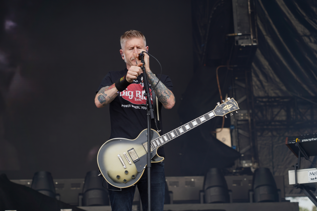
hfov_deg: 19.5
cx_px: 158
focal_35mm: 105
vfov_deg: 13.0
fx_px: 925
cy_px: 106
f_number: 4.5
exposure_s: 1/160
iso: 100
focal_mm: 105
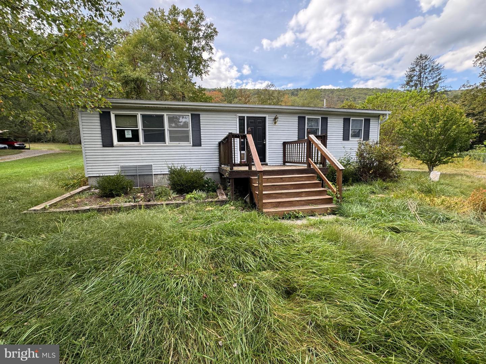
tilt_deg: -6.4
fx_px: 197
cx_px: 243
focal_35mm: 14
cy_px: 182
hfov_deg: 102.1
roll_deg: +2.0
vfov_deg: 85.7
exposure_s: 1/209
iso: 40
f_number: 2.2
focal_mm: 2.22
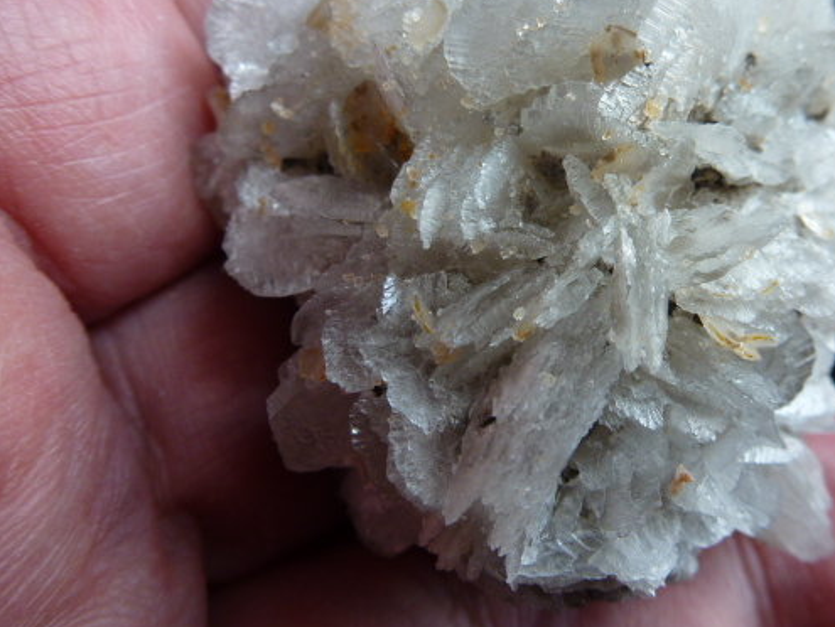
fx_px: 748
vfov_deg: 45.2
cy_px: 246
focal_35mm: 31
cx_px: 536
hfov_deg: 57.4
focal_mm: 4.3
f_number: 3.3
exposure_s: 1/60
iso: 100
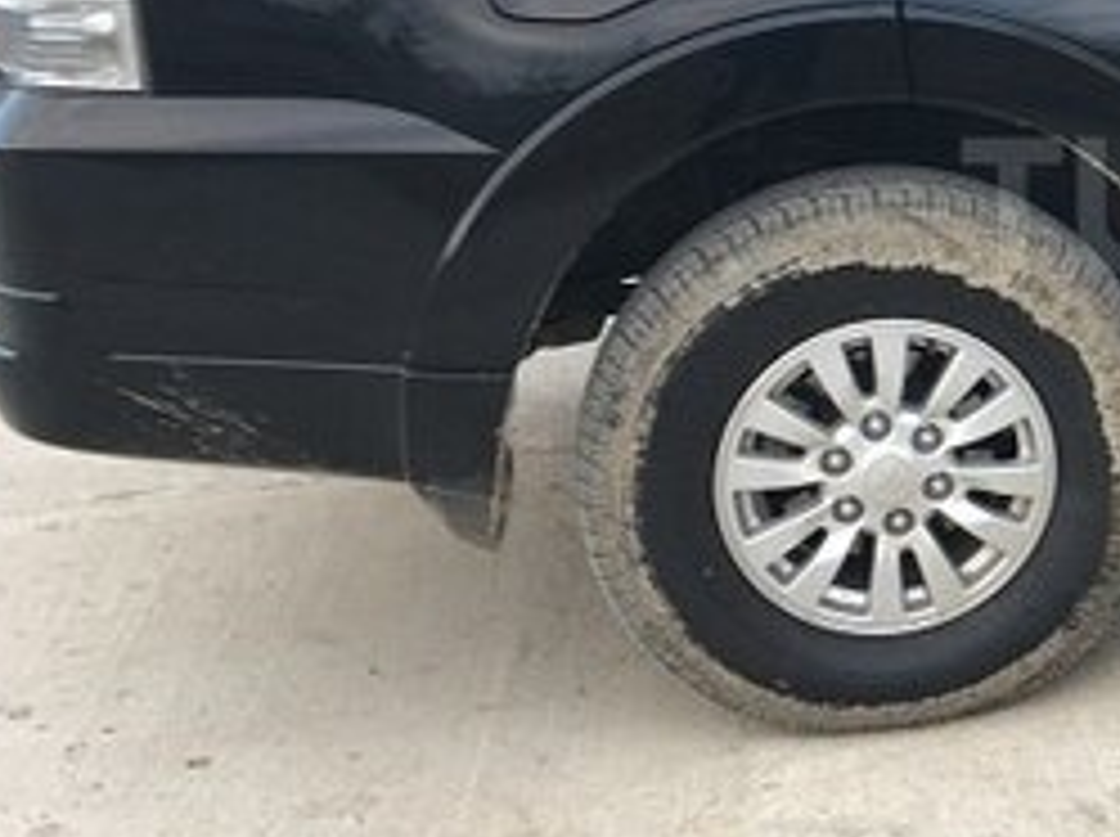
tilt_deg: -16.3
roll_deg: +0.1
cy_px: 205
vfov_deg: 19.0
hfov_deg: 22.8
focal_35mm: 77
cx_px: 1421
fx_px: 2488
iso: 32
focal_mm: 4.15
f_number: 2.2
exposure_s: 1/50
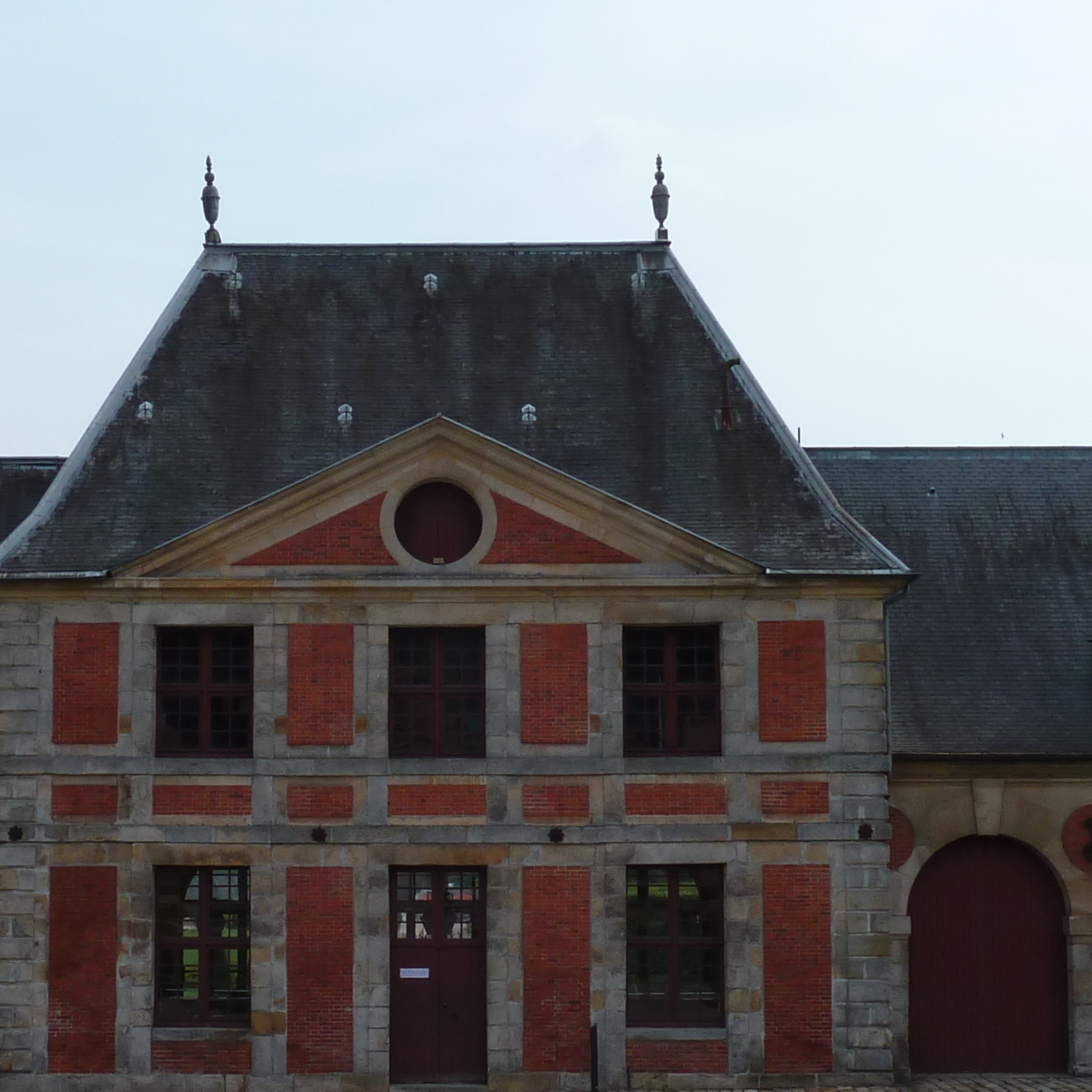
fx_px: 1999
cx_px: 394
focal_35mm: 56
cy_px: 701
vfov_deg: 30.4
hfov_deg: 30.4
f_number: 5
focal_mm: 4.1
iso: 80
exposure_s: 1/400
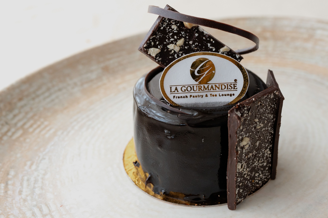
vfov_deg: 26.0
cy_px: 109
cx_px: 164
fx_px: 474
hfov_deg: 38.2
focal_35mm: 52
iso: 800
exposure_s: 1/160
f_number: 5
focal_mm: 35
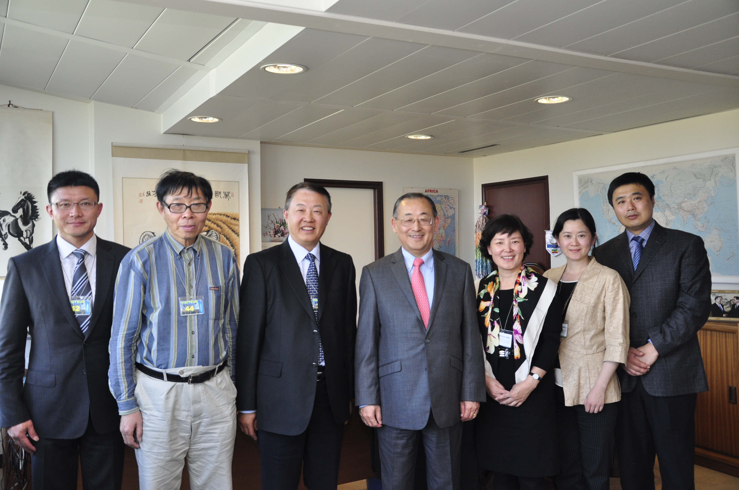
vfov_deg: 39.9
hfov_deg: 57.3
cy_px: 245
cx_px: 370
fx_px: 677
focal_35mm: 33
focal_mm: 22
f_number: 4
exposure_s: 1/60
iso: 560
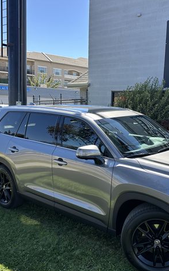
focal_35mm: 35
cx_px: 120
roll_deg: -2.6
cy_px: 139
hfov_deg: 35.7
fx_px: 258
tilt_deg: -6.1
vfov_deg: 55.3
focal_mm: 6.86
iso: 80
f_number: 1.78
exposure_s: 1/910
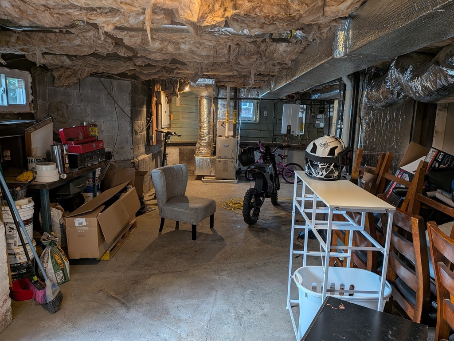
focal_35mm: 24
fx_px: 315
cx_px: 227
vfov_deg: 56.8
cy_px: 170
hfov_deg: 71.6
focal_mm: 4.53
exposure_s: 1/60
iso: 35
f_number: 1.7
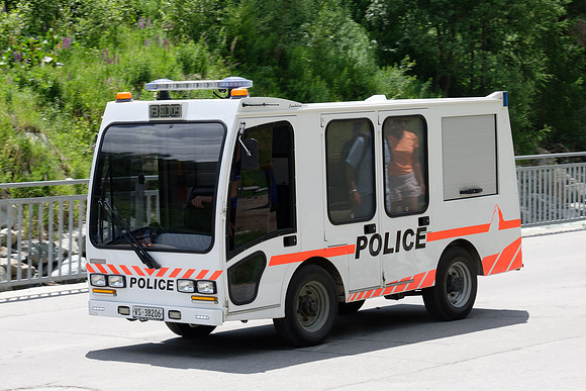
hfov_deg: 19.9
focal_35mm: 102
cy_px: 192
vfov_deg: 13.4
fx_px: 1665
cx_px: 207
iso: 320
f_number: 10
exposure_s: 1/250
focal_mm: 52.4
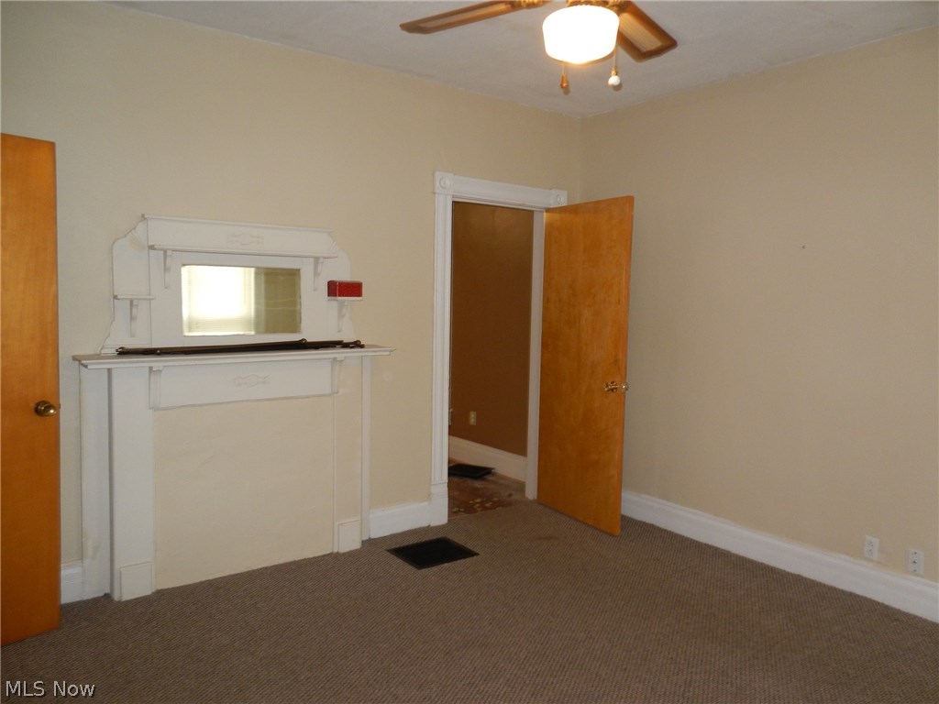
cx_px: 470
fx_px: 678
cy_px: 352
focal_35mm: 25
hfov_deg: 69.4
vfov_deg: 54.9
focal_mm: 4.5
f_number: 3.2
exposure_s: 1/30
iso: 250
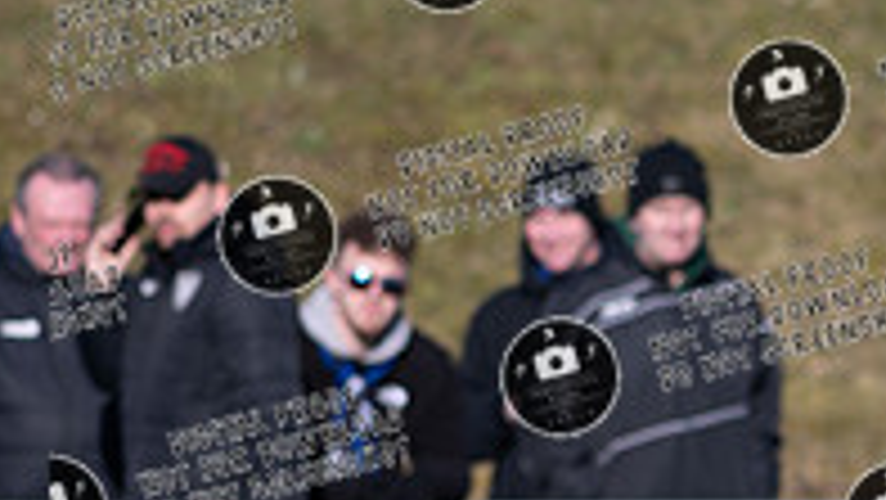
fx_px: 30319
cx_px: 1033
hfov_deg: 1.7
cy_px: 374
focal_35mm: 1290
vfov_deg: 0.9
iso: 125
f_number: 3.5
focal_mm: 300
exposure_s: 1/1600
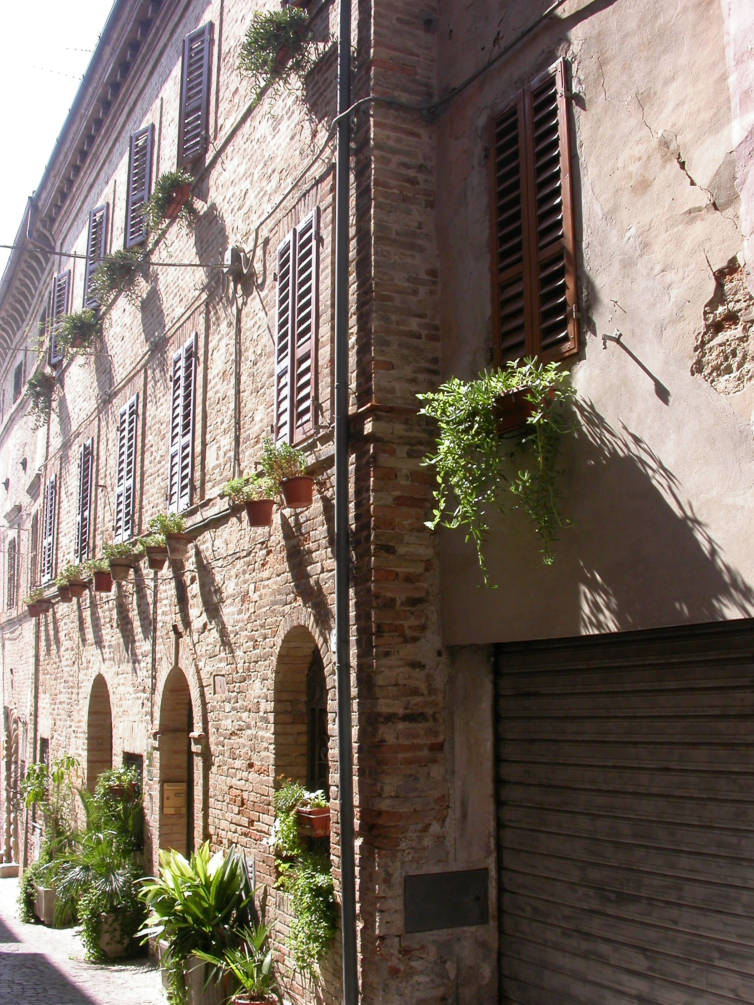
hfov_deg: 36.8
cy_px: 505
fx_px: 1133
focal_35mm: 39
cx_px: 386
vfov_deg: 47.9
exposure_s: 1/197
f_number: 5.3
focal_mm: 7.85
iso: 100
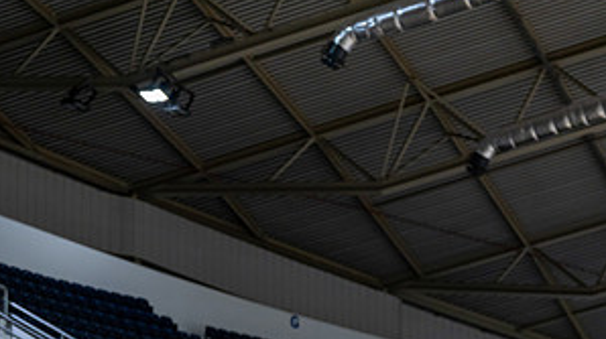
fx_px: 2440
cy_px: 412
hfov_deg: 14.2
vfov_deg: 7.9
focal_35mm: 152
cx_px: 303
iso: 3200
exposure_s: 1/800
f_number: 2.8
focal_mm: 96
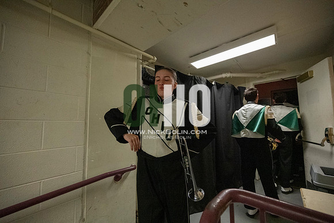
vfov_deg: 81.2
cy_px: 112
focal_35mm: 14
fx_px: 130
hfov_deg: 104.2
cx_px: 167
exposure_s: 1/500
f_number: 4
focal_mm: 14
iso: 10000
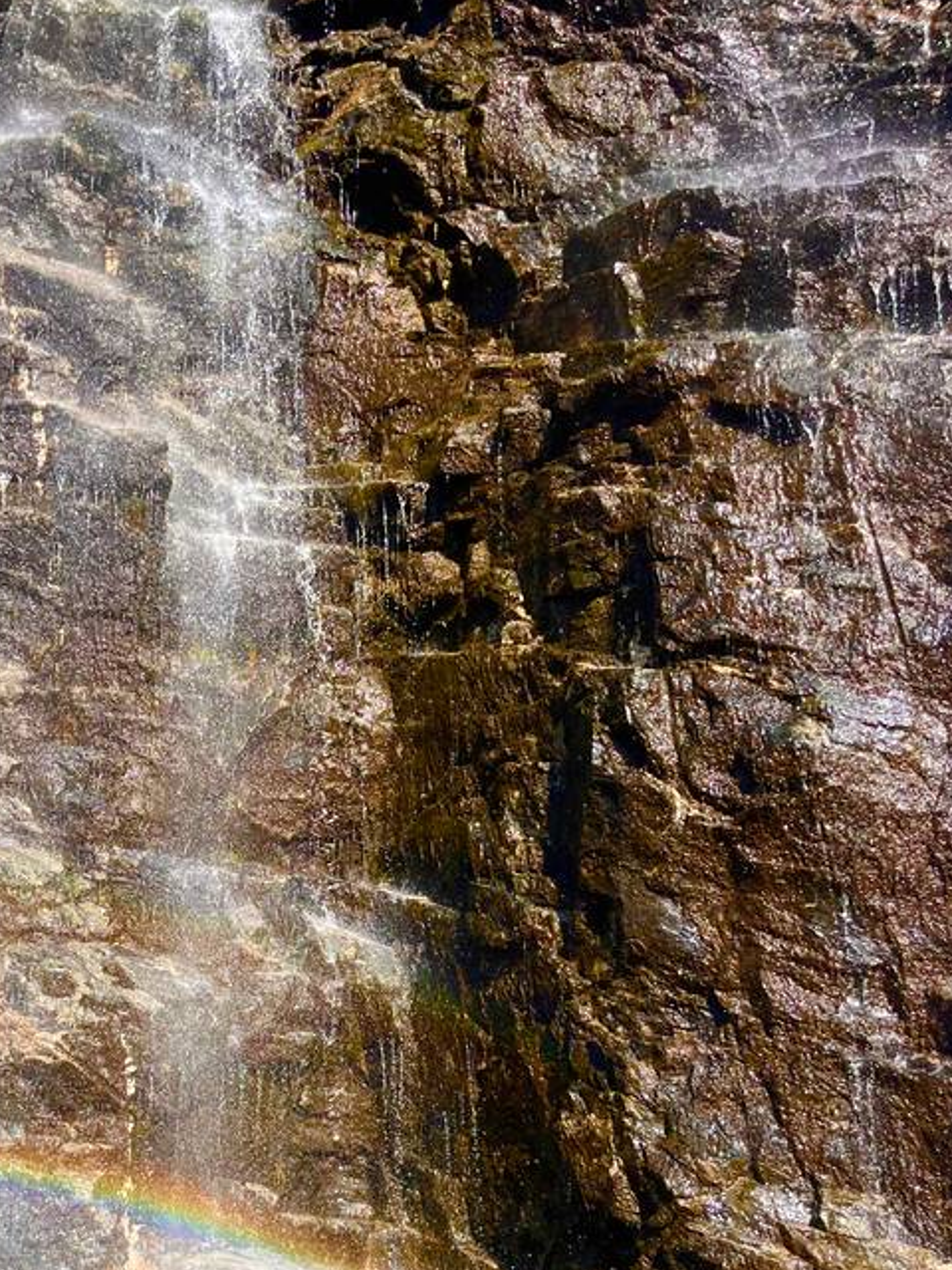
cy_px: 905
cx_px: 248
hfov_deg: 36.0
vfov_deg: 46.6
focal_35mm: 39
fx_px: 1430
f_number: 1.6
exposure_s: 1/1623
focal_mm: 5.1
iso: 50
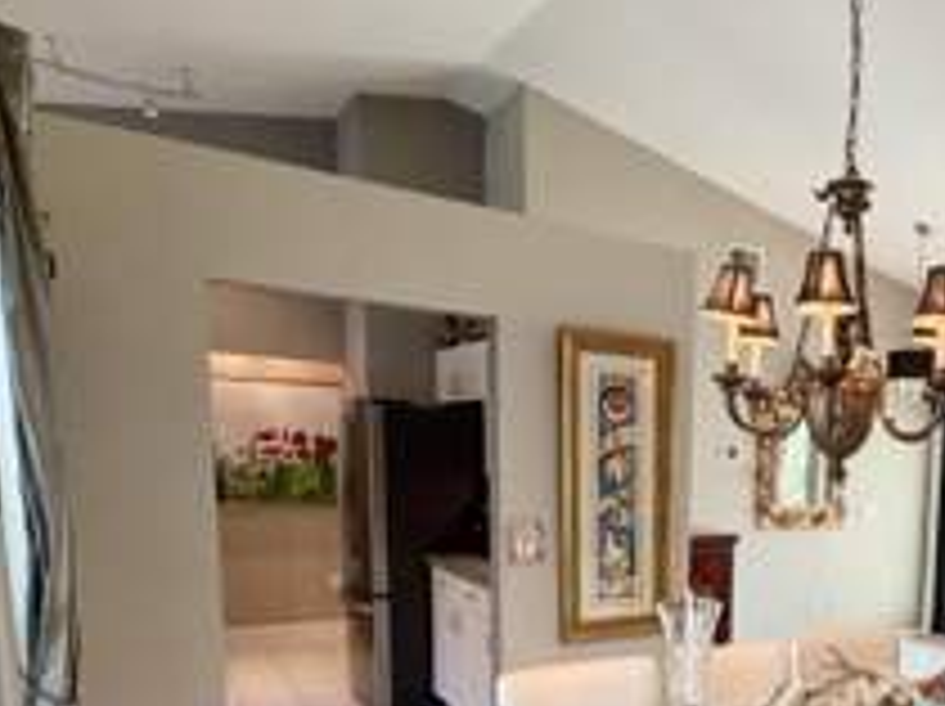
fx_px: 873
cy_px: 582
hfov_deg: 50.7
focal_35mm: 32
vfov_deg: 41.8
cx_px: 842
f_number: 2.2
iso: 250
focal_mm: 2.22
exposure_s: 1/120
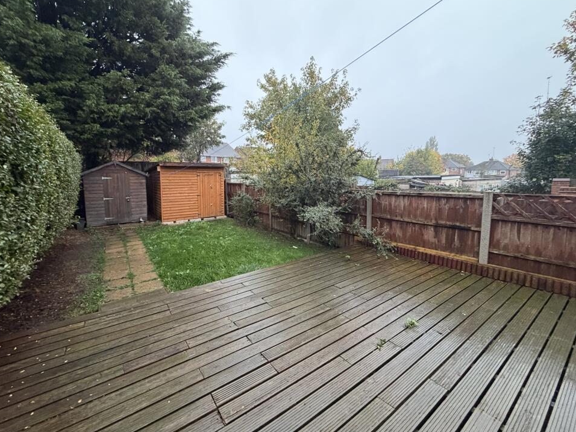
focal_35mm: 15
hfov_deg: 98.1
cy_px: 203
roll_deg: +2.2
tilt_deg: -5.6
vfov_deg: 81.7
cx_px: 271
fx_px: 250
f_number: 2.2
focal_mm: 2.22
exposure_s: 1/60
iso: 320
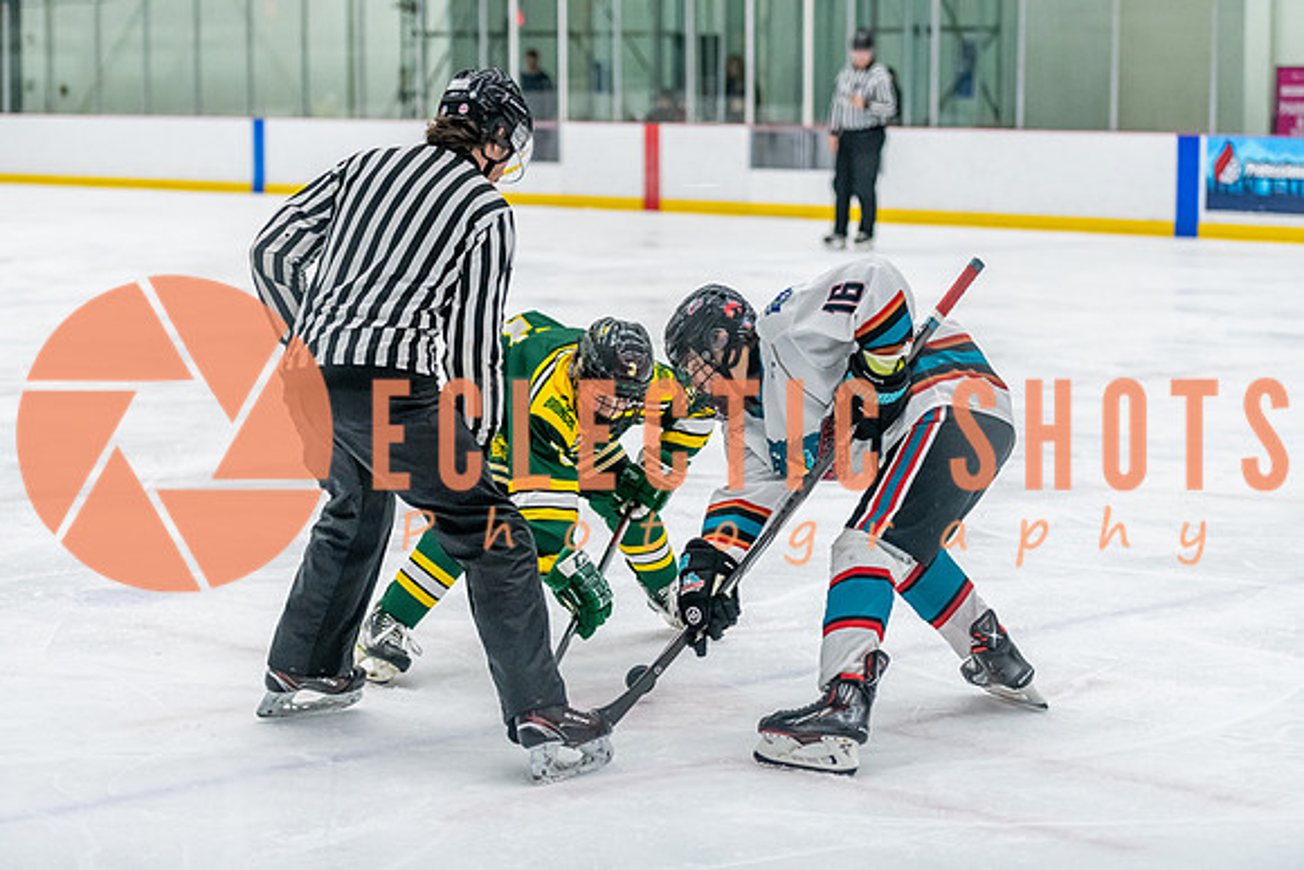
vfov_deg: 15.5
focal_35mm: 88
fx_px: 3189
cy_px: 420
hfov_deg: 23.1
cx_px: 674
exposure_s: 1/800
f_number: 2.8
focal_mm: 85
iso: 4000
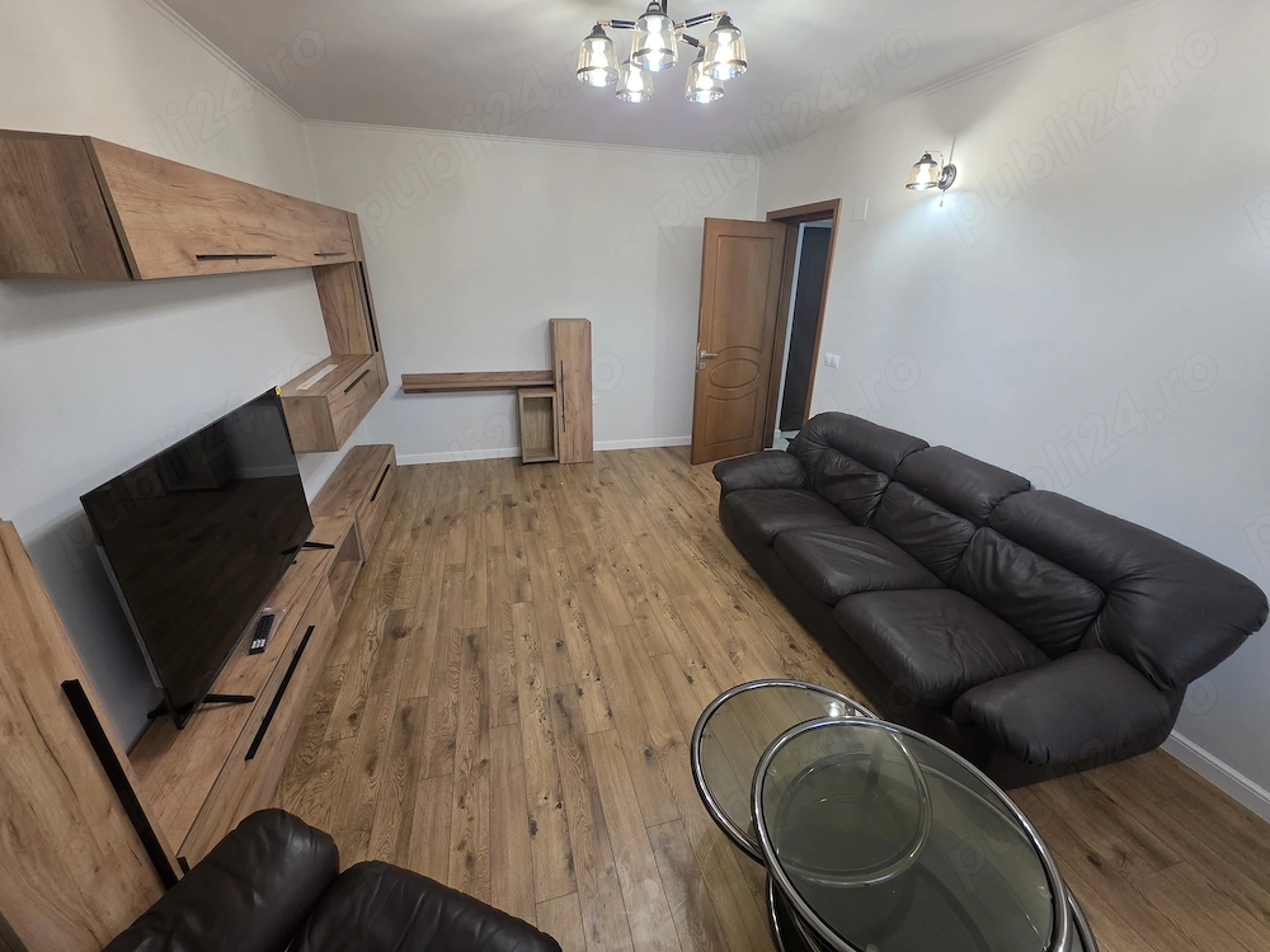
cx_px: 635
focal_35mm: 13
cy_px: 476
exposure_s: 1/100
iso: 200
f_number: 1.9
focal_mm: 2.2
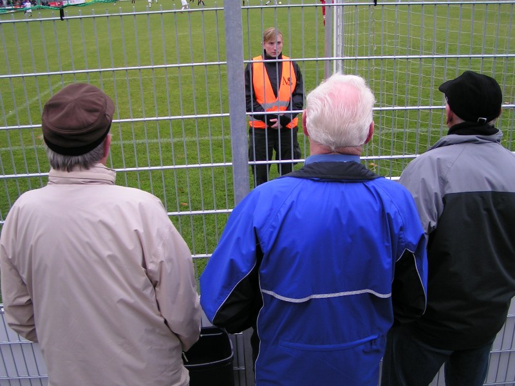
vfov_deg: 37.7
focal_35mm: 38
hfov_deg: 49.0
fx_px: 565
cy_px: 193
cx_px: 258
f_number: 2.8
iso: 50
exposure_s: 1/50
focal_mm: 5.8
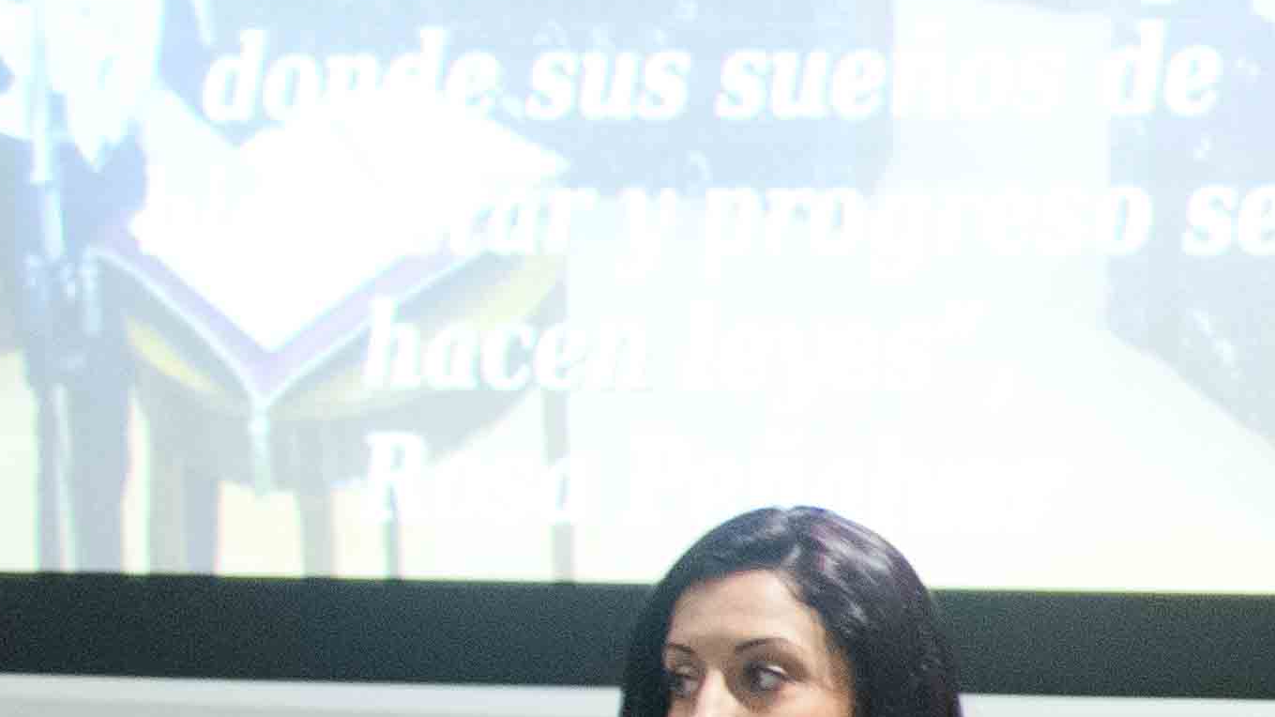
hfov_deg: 4.7
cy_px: 1104
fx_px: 15347
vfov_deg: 2.7
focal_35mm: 454
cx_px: 2792
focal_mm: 80
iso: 1600
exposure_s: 1/60
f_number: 2.8
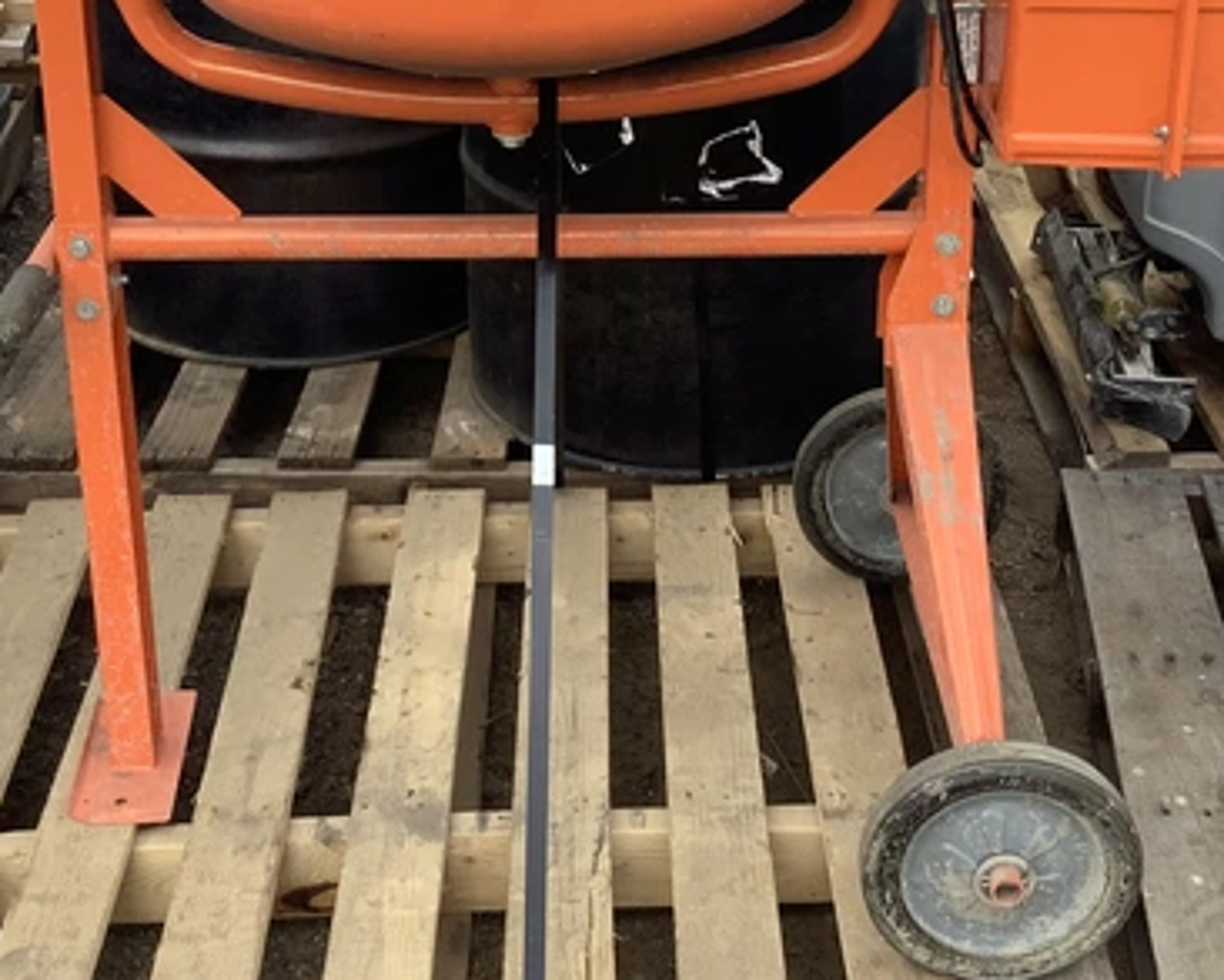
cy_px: 92
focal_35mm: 62
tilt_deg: -15.8
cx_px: 589
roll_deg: +0.3
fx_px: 2247
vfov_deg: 23.9
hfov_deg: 30.5
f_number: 2.4
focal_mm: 3.3
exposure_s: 1/187
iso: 25
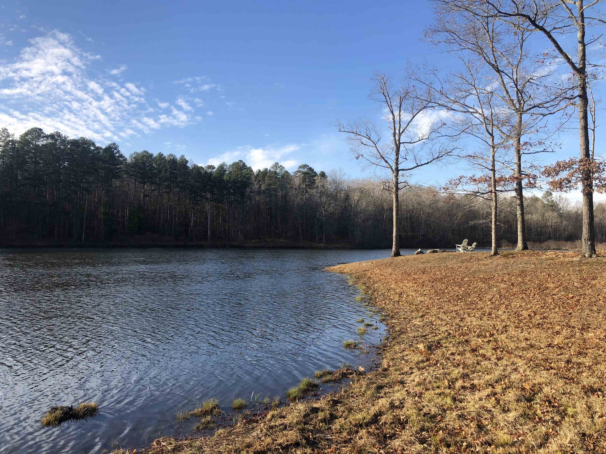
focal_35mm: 28
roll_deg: -0.5
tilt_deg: +2.5
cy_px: 227
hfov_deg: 63.4
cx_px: 303
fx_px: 490
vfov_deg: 49.7
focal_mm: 3.99
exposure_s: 1/1200
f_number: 1.8
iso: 20
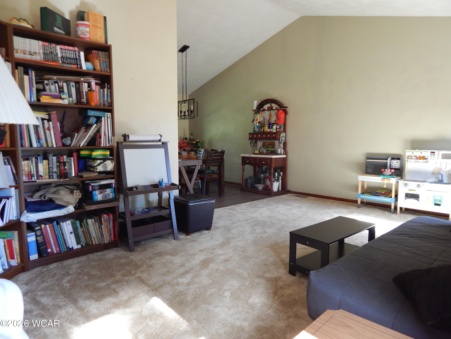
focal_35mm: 23
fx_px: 300
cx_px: 226
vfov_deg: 58.9
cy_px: 170
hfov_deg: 73.9
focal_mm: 4
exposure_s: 1/30
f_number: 3
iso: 220
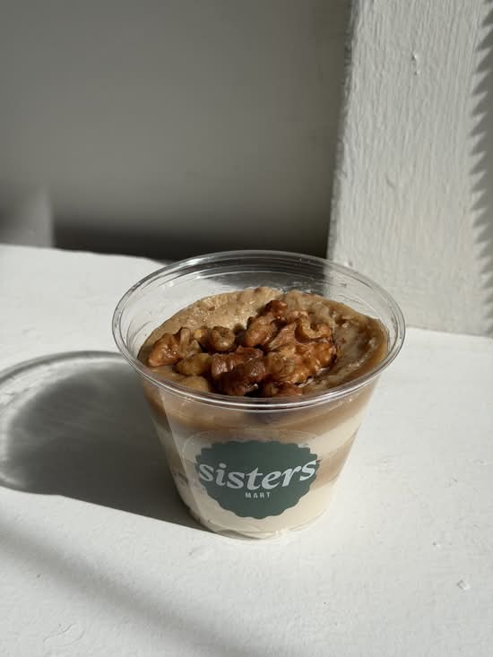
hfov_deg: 30.3
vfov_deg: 39.7
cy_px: 328
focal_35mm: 48
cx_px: 246
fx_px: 911
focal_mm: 6.76
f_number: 1.78
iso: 64
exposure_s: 1/7874
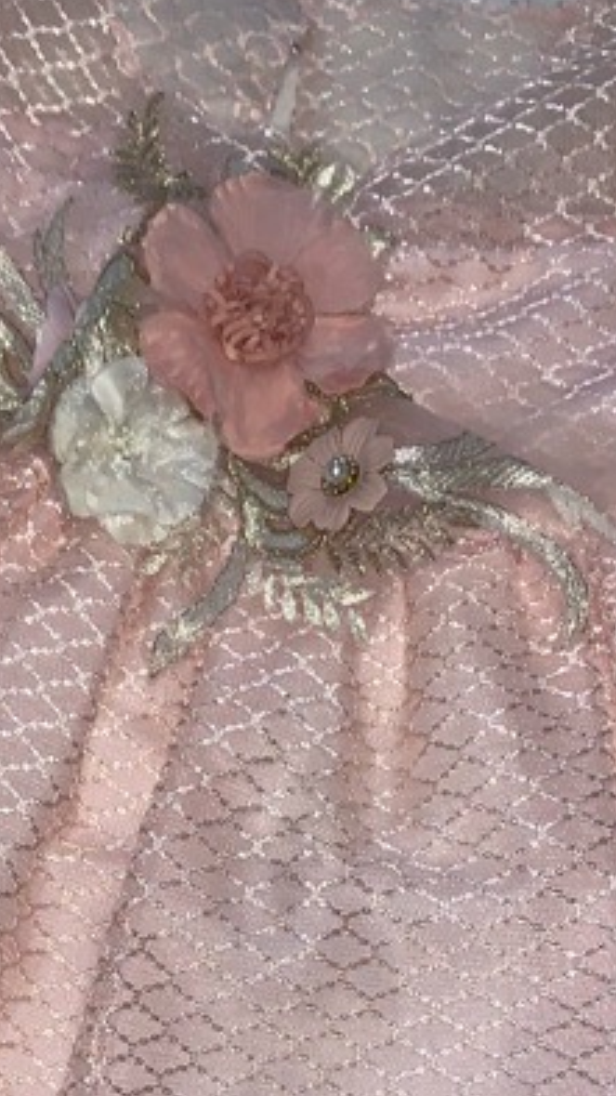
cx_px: 120
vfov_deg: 28.5
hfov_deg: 16.6
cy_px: 934
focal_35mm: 72
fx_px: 2091
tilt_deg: -75.6
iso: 40
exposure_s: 1/46
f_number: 1.8
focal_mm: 4.25
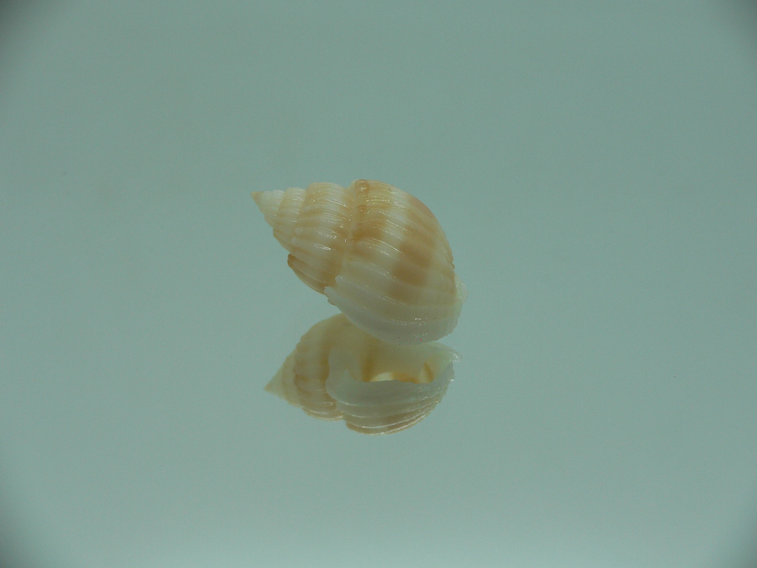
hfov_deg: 52.6
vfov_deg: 40.7
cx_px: 378
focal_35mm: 35
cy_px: 284
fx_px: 765
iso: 80
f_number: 2.8
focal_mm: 4.6
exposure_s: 1/80
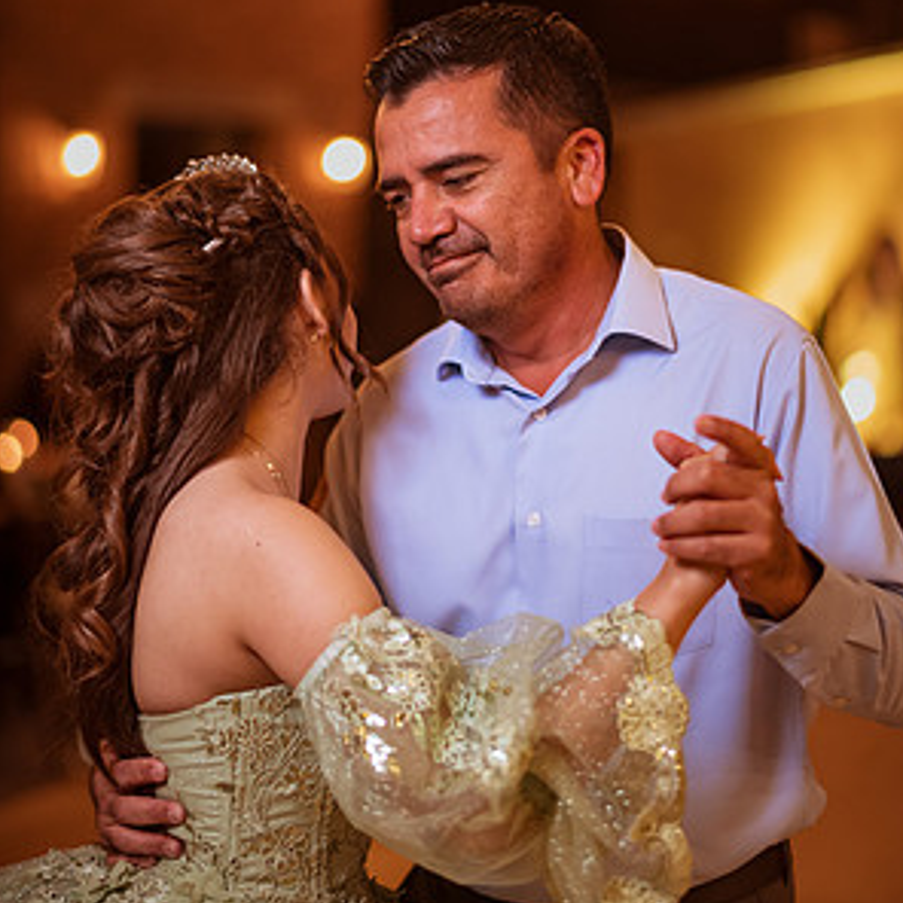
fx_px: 2213
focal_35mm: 75
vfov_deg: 23.0
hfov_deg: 23.1
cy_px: 329
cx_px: 455
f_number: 1.4
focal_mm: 58
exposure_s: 1/400
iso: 3200
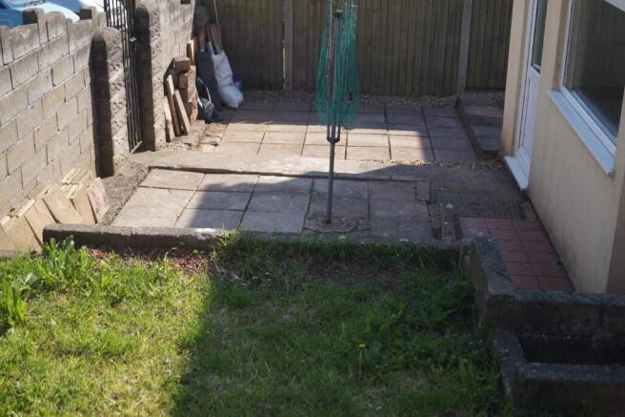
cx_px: 312
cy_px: 208
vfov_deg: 29.9
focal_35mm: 45
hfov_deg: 43.6
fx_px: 781
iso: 100
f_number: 4.5
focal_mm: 30
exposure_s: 1/400
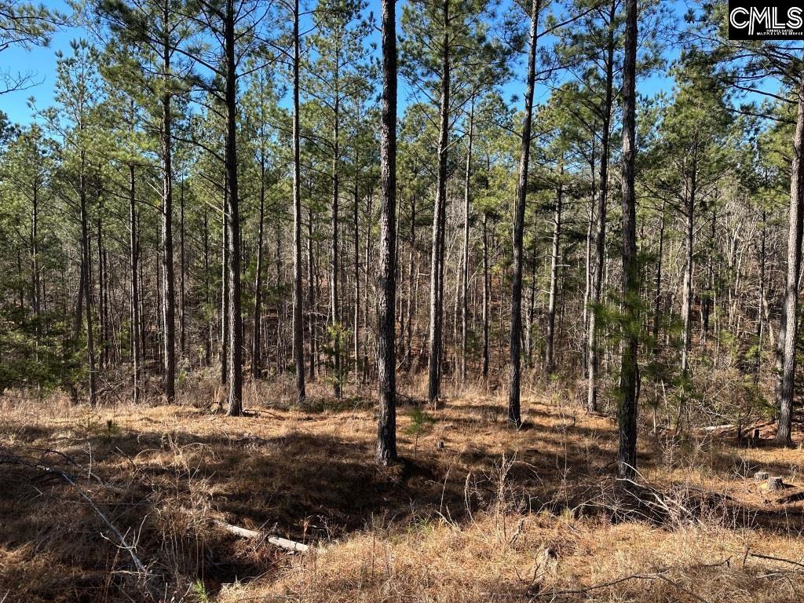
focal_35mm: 24
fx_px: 557
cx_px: 402
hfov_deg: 71.6
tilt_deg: -4.7
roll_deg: -1.3
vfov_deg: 56.8
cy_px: 302
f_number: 1.78
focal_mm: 6.86
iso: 80
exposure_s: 1/999
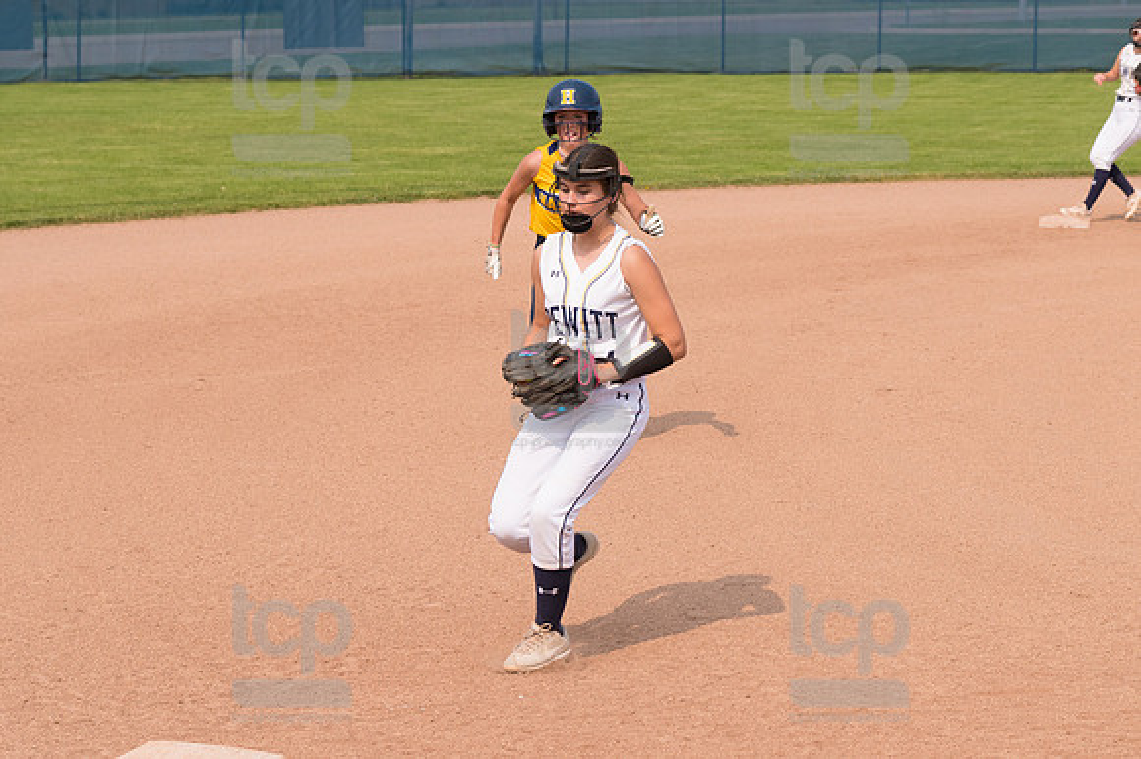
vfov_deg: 13.0
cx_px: 570
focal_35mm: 105
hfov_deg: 19.5
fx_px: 3326
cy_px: 380
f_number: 5.6
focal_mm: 70
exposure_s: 1/1600
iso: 320
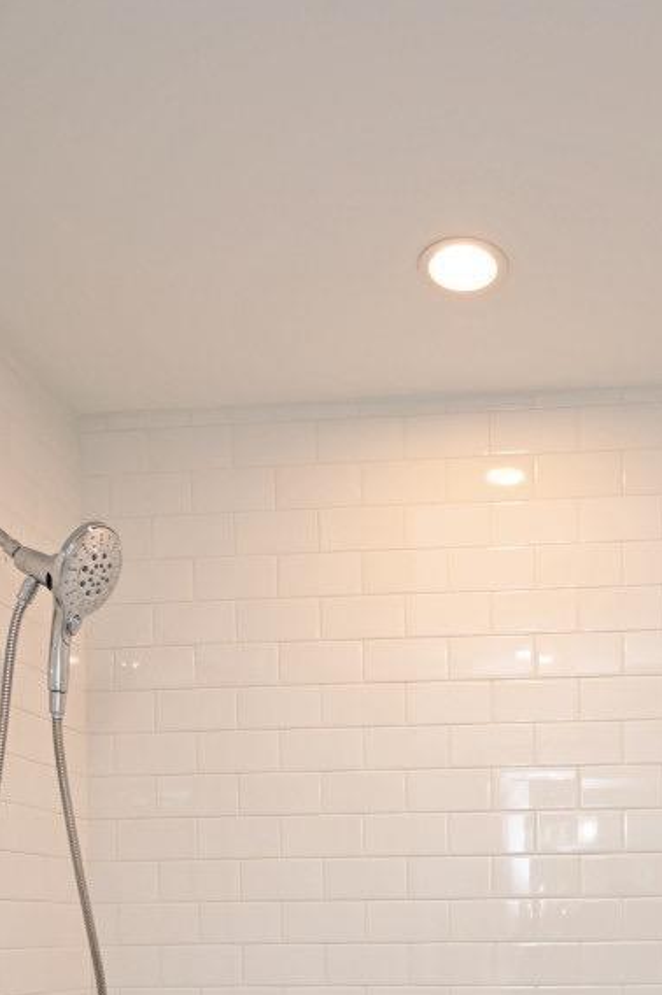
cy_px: 970
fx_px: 1022
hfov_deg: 35.0
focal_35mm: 37
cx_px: 508
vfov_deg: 44.9
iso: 200
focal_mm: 14
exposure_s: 1/60
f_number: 4.5
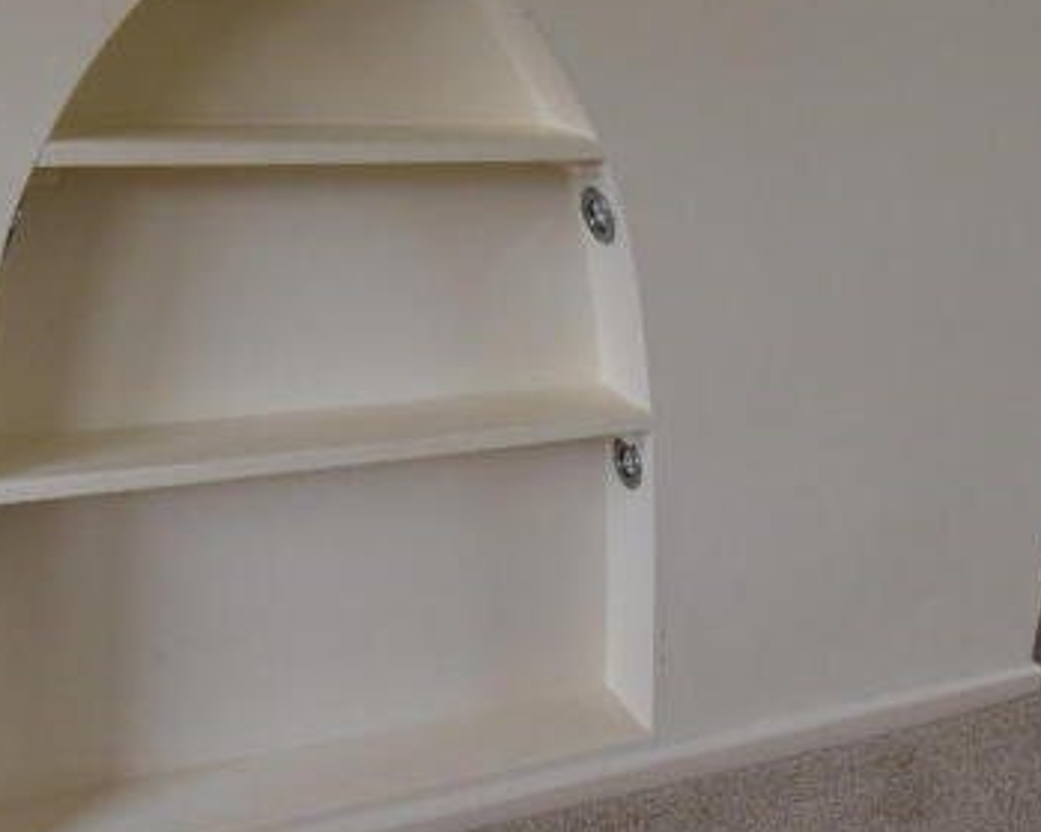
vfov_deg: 40.1
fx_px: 1140
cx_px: 482
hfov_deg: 49.1
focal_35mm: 37
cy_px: 374
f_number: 7.1
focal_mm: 14
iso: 400
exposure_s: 1/200
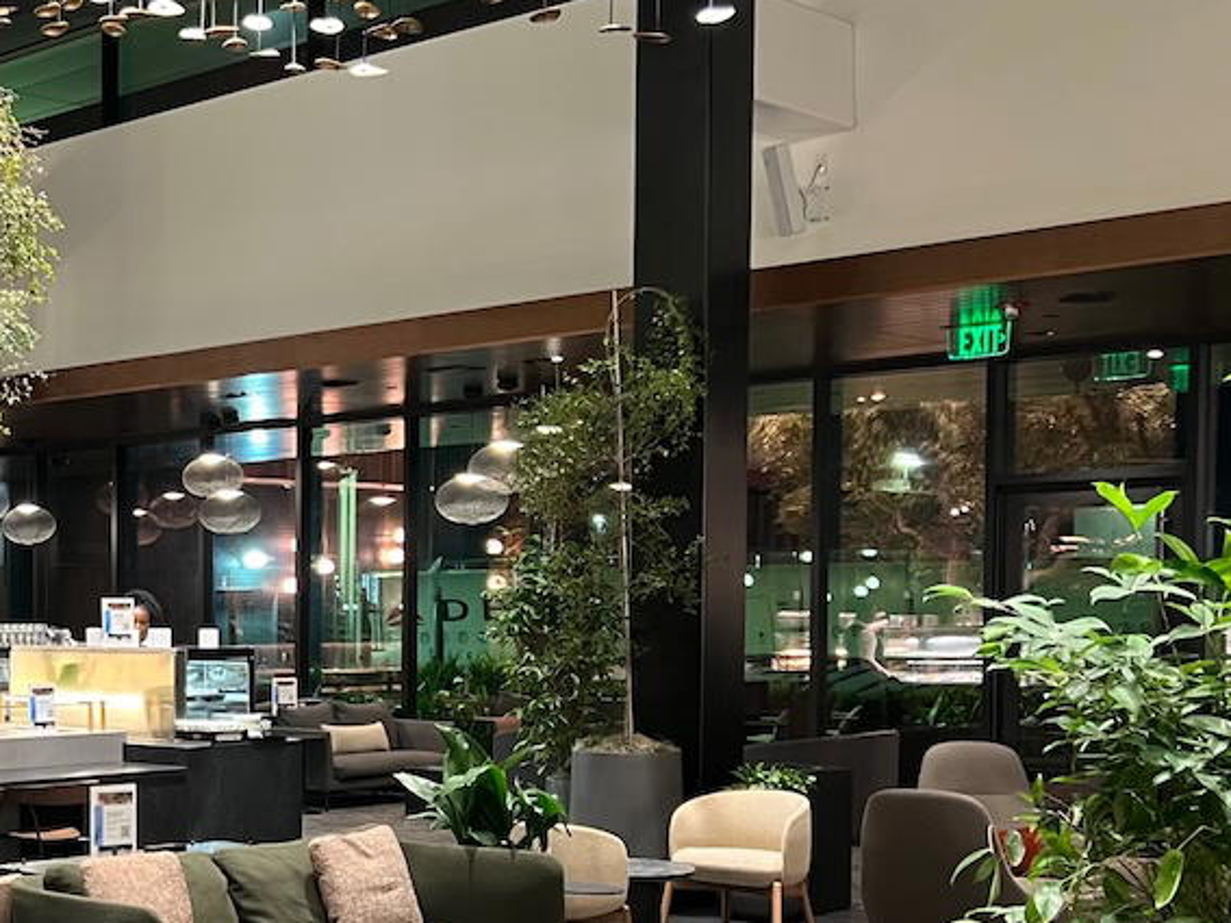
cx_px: 17
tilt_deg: -1.6
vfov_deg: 26.3
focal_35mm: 55
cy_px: 678
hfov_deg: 32.3
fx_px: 1955
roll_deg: +0.3
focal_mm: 5.7
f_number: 1.5
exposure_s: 1/60
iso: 400
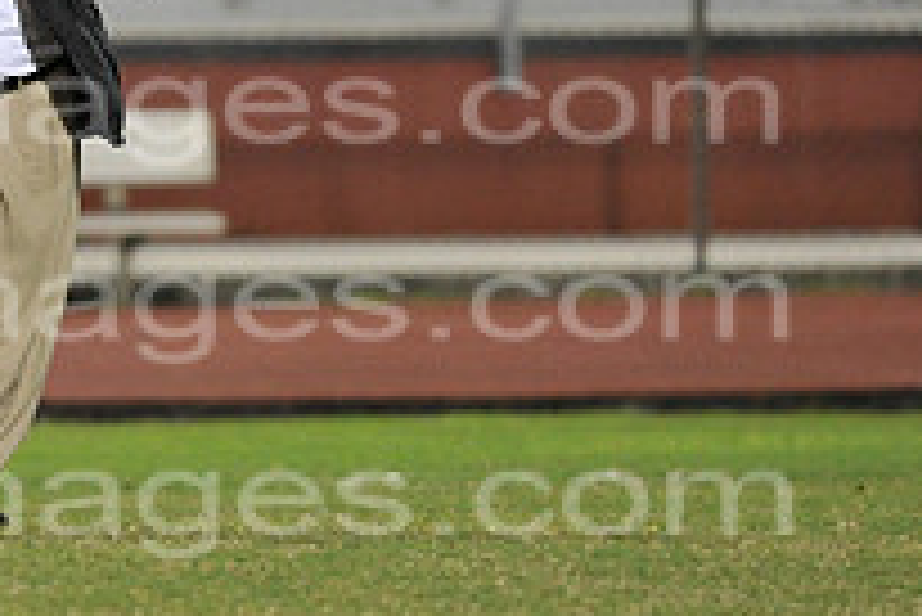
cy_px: 13
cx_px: -225
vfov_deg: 1.6
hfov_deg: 2.4
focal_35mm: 847
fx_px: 21707
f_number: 3.2
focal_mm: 300
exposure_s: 1/400
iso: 5000
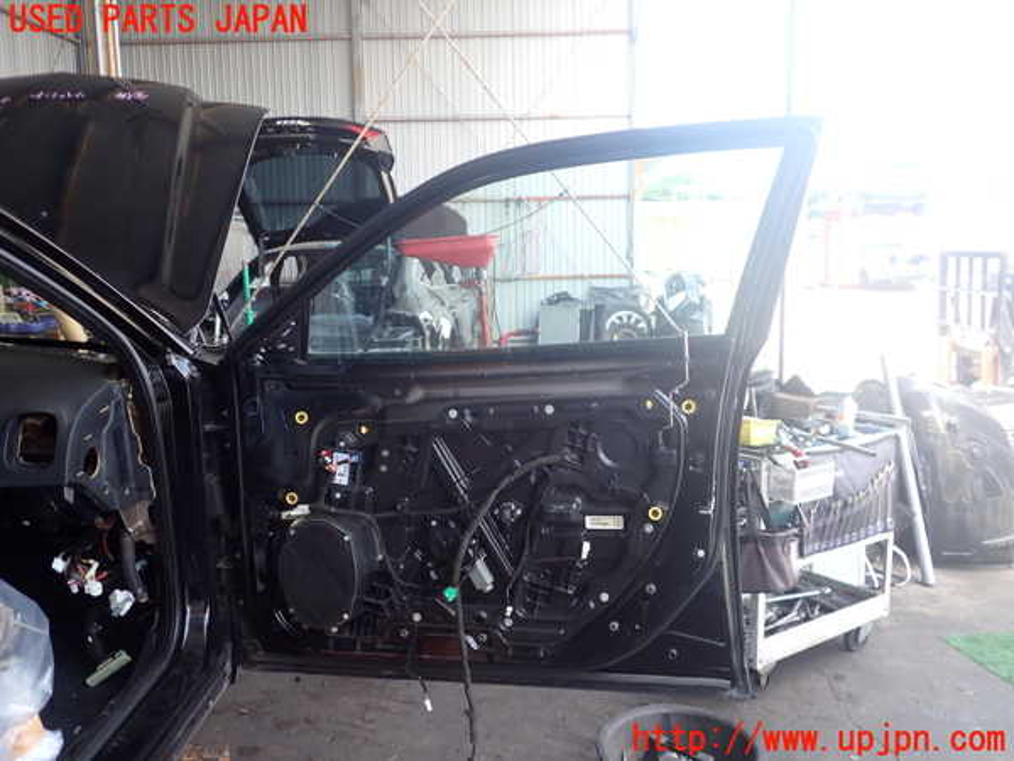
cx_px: 507
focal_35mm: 30
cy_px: 380
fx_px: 879
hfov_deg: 60.0
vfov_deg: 46.8
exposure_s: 1/125
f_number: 2.3
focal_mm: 5.4
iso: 100
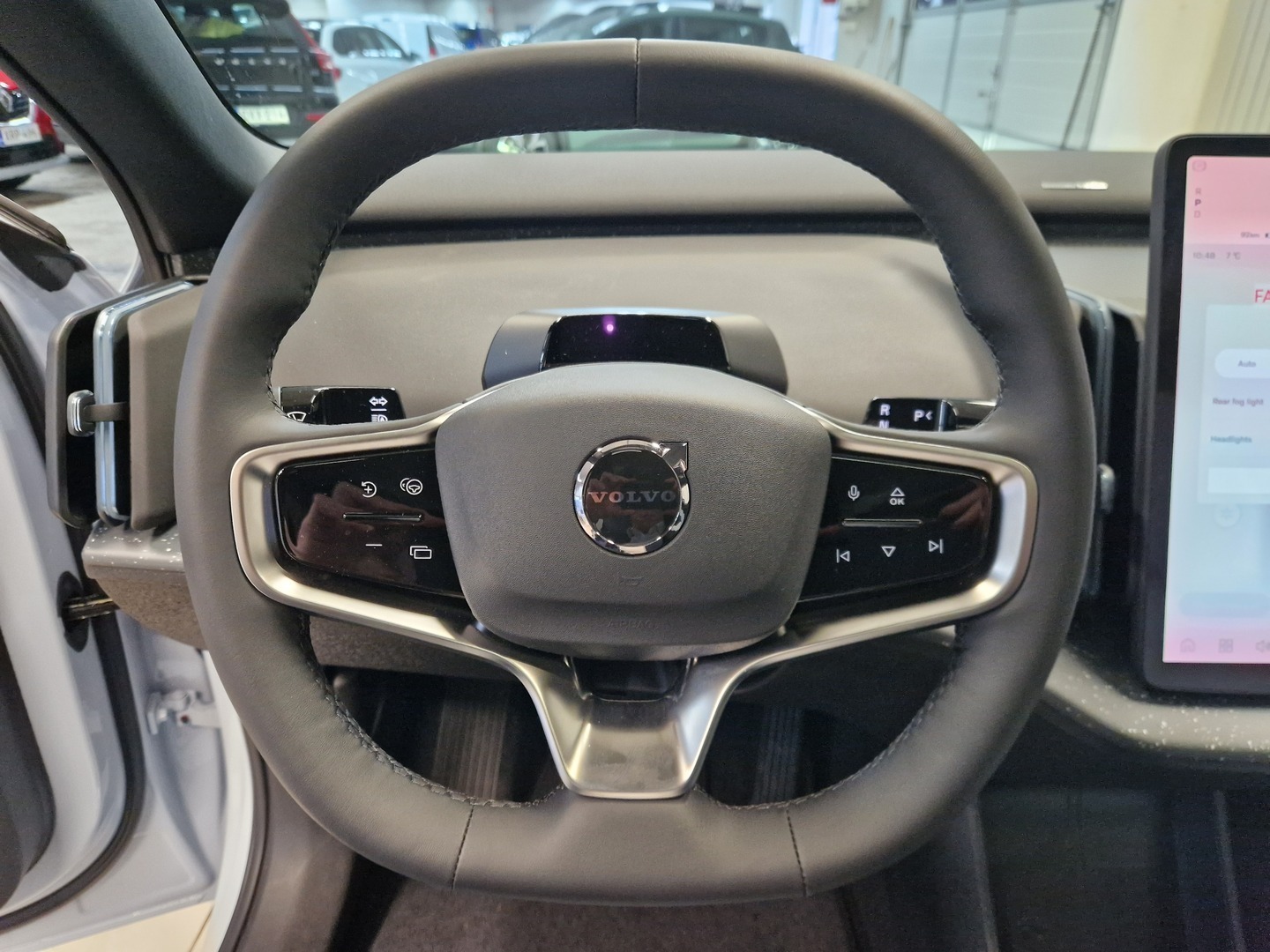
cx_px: 635
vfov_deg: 58.9
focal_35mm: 23
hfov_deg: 73.9
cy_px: 476
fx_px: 844
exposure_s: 1/120
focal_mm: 5.4
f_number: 1.8
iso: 640
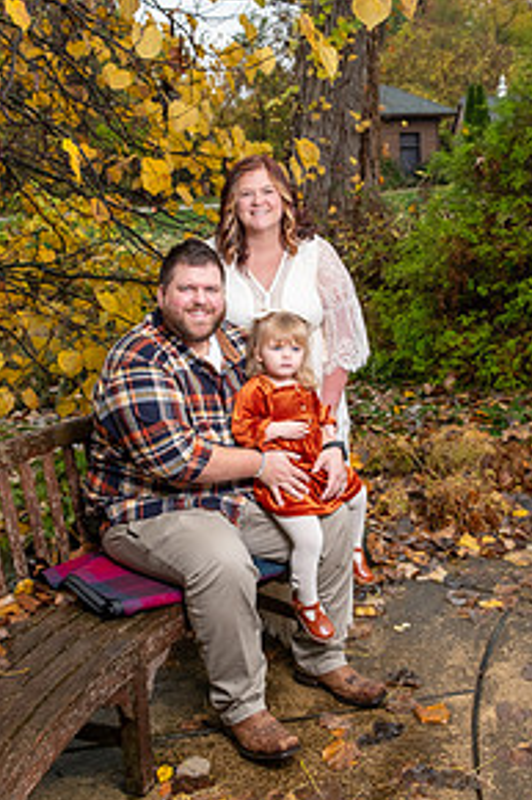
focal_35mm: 45
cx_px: 314
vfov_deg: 43.6
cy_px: 378
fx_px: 999
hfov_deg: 29.8
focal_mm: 19.6
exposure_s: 1/160
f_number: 5
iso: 200
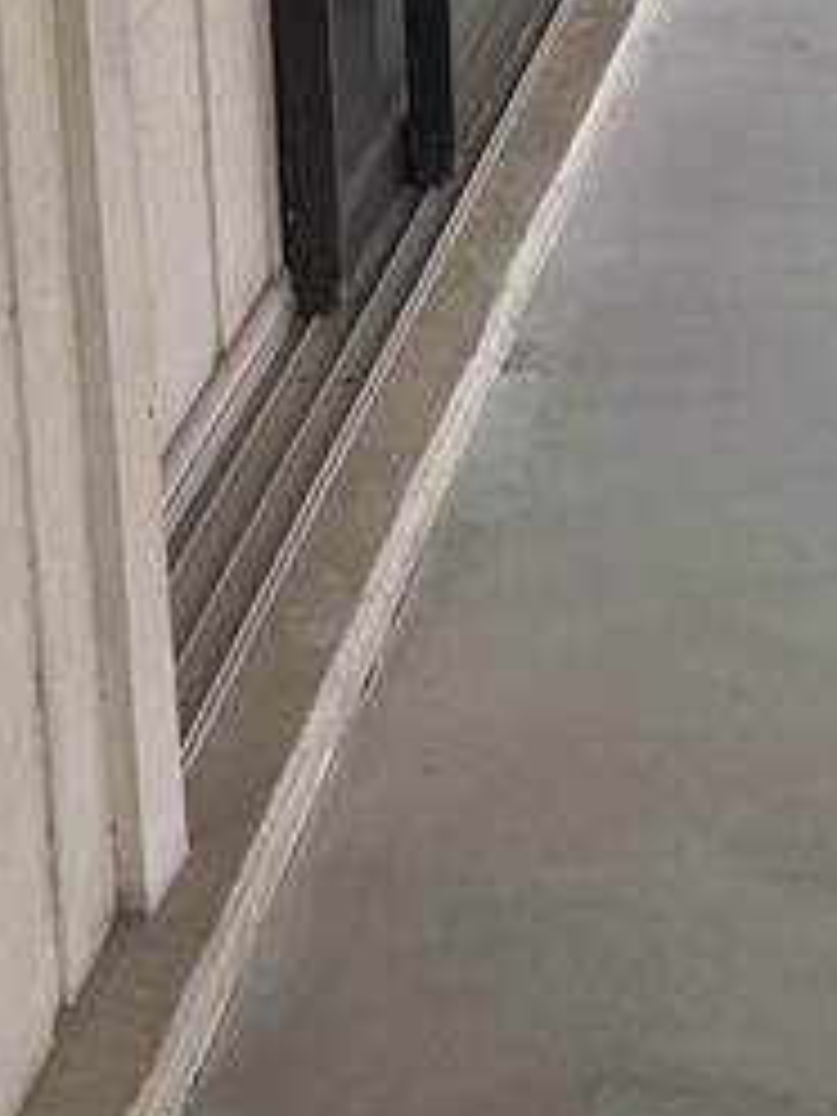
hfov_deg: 10.9
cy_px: -14
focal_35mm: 126
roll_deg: -2.9
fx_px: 4062
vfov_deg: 15.3
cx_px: 1584
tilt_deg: -17.0
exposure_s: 1/137
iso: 50
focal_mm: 5.96
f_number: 1.6
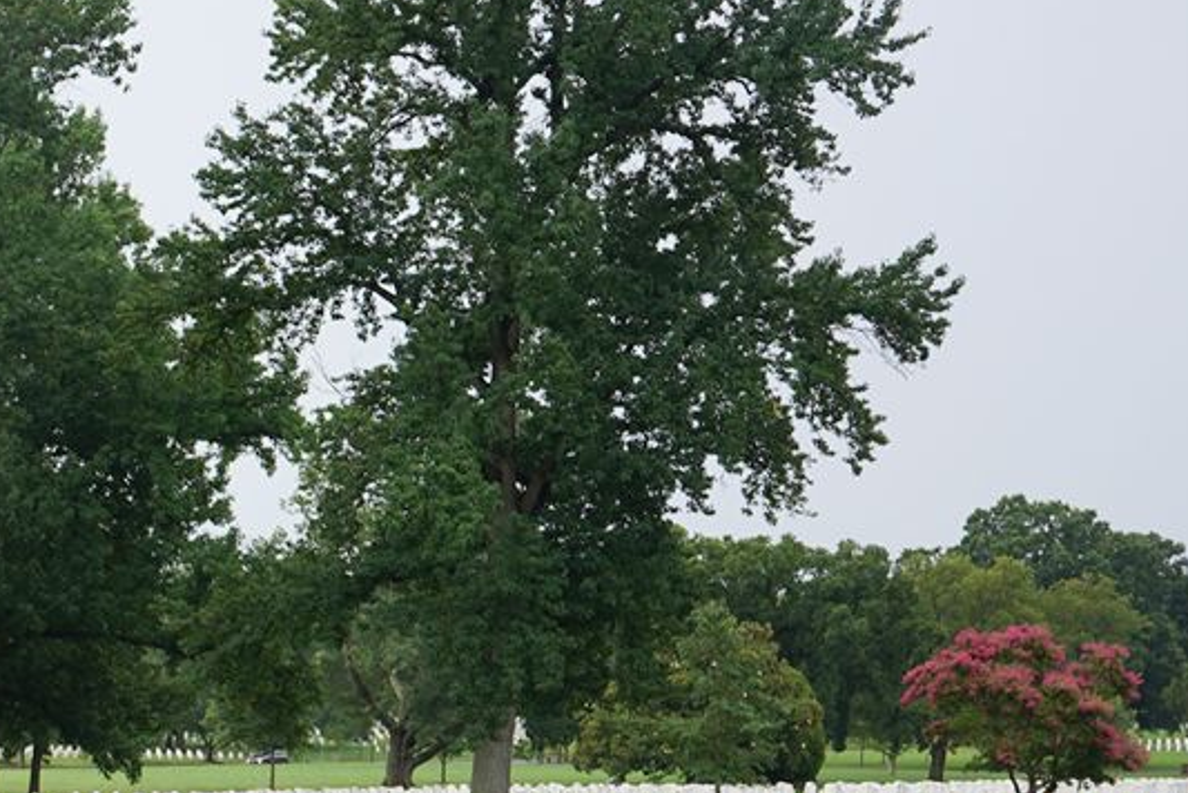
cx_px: -829
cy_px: 1172
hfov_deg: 18.6
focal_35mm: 90
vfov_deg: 14.3
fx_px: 2971
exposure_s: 1/100
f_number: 4
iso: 100
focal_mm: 24
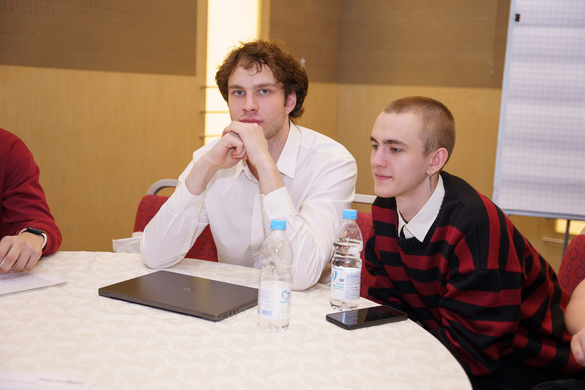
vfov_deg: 28.3
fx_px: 773
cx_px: 292
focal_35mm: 48
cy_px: 195
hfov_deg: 41.4
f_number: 3.2
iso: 1600
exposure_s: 1/160
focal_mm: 47.6
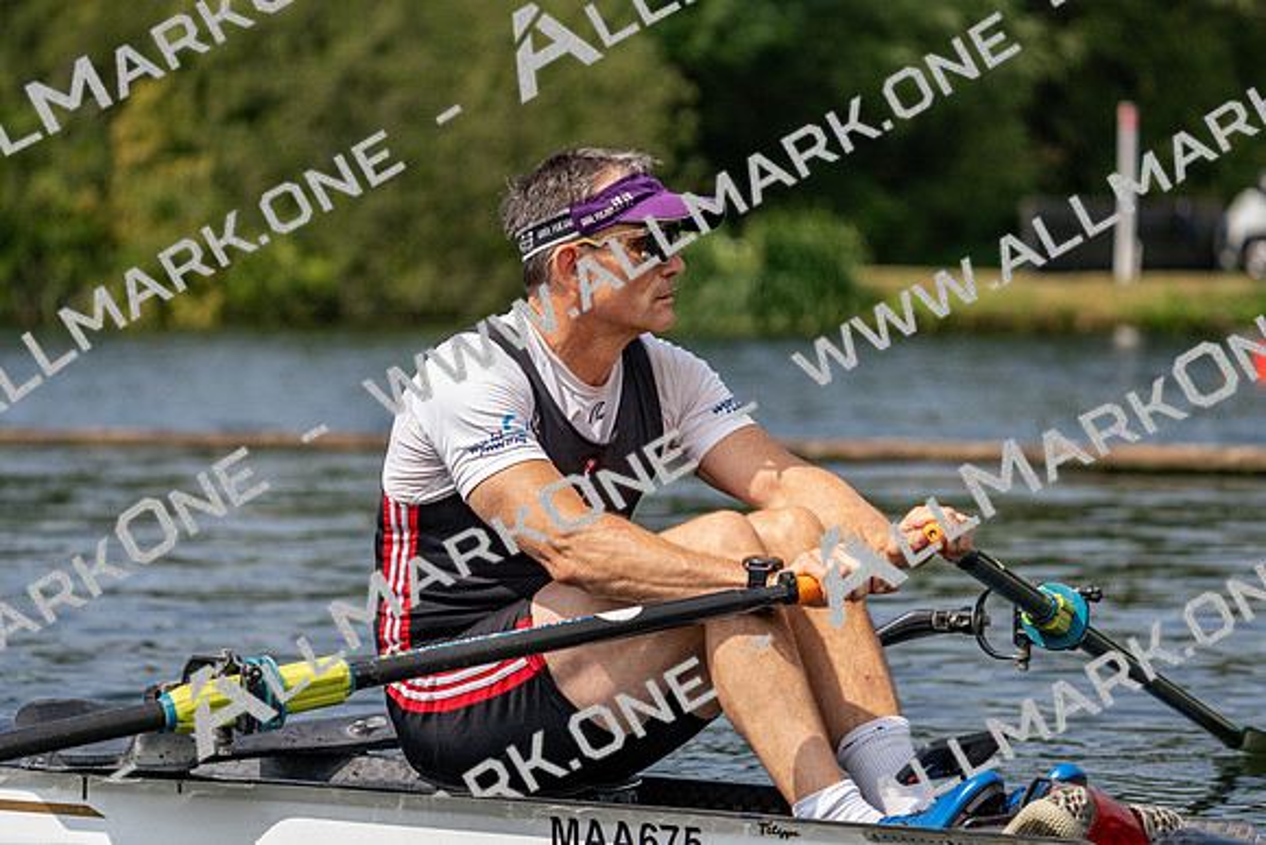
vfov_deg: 6.9
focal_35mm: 200
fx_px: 7035
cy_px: 422
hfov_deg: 10.3
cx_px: 633
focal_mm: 200
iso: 250
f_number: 5.6
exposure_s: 1/1600
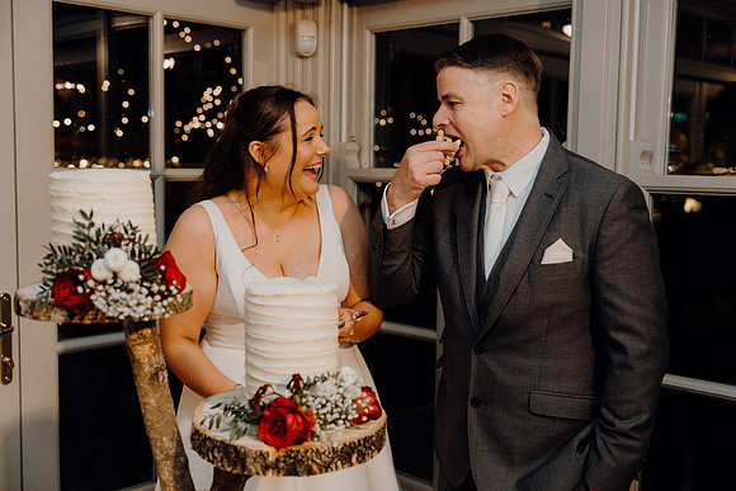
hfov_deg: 45.4
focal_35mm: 43
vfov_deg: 31.2
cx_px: 368
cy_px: 246
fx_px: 879
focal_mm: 43
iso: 2500
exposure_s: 1/160
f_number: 3.5
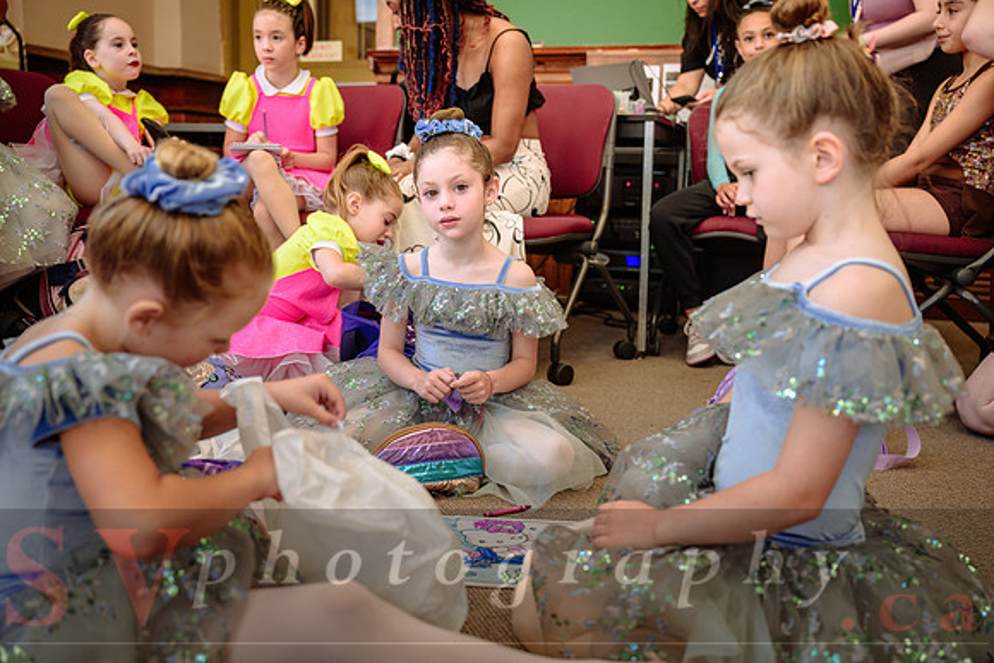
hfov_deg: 54.4
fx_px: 967
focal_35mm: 35
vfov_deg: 37.9
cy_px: 332
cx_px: 497
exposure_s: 1/80
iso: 320
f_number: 3.2
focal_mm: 35
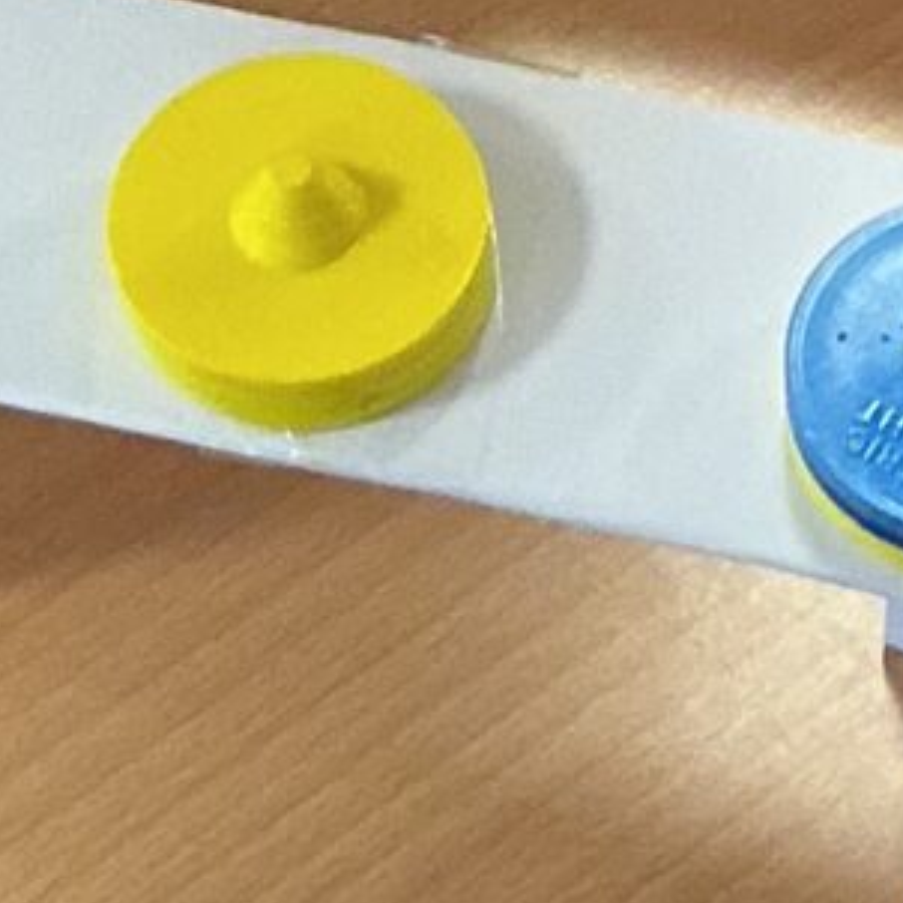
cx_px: 215
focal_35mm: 217
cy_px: -508
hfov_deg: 8.1
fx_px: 6404
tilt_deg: -49.6
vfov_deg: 7.9
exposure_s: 1/60
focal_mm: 3
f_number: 1.8
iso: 160
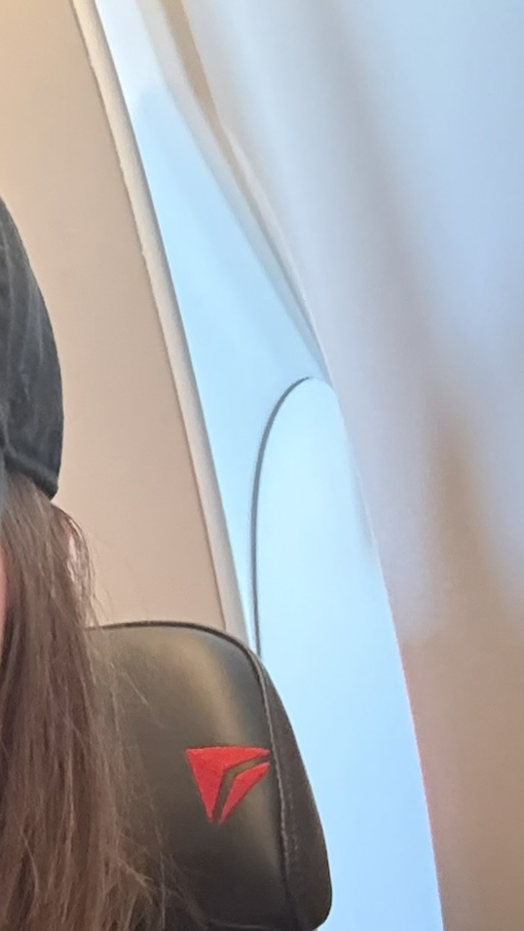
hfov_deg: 16.1
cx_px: -198
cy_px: 857
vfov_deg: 28.8
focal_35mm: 70
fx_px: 1728
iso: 800
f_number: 1.9
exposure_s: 1/15
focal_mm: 2.69
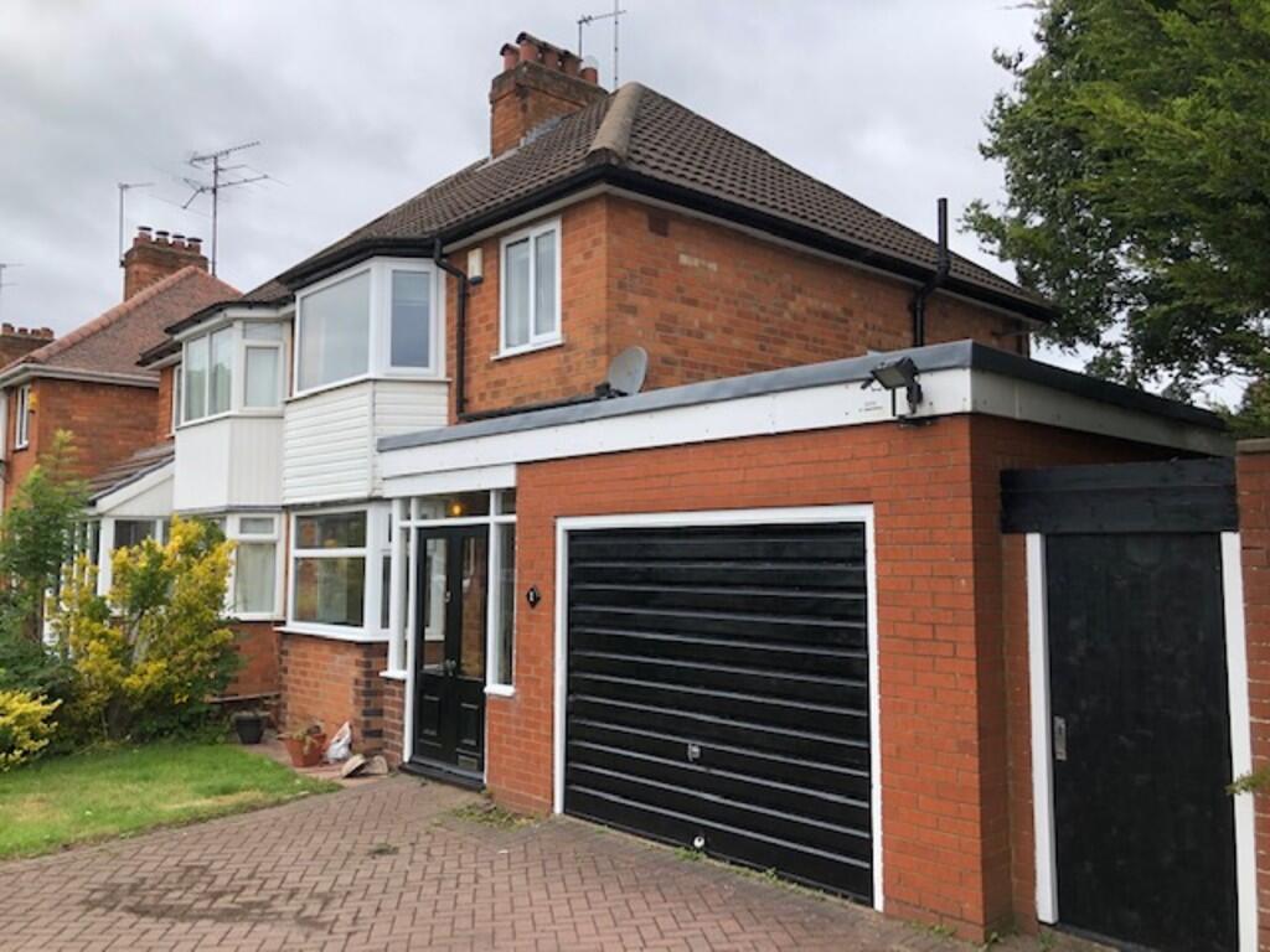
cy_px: 476
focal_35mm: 28
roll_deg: -0.8
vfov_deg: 49.7
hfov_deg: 63.4
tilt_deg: +5.3
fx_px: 1027
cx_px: 635
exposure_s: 1/1066
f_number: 1.8
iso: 20
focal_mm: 3.99
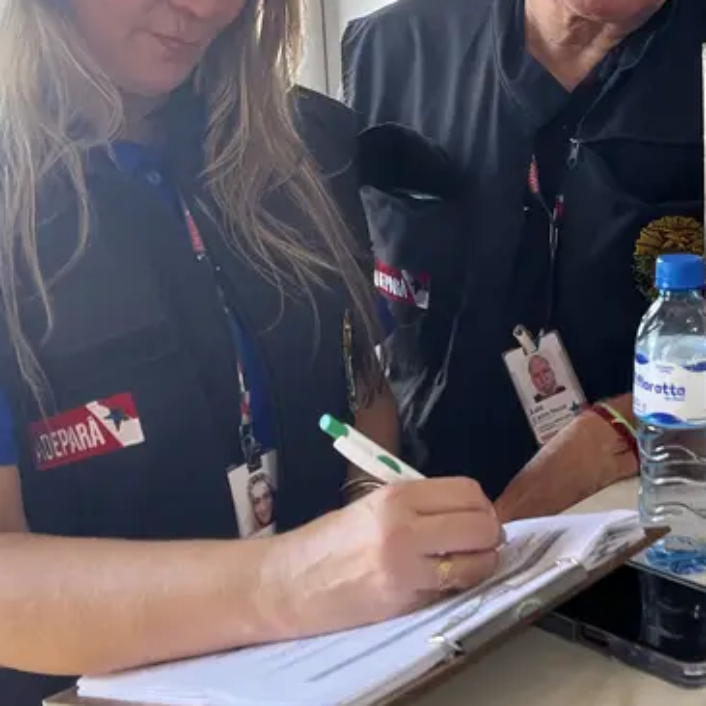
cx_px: 521
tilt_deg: -9.9
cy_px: 182
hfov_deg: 31.1
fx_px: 1246
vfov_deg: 31.1
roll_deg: +2.4
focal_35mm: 54
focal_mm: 5.1
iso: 50
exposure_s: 1/120
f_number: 1.6
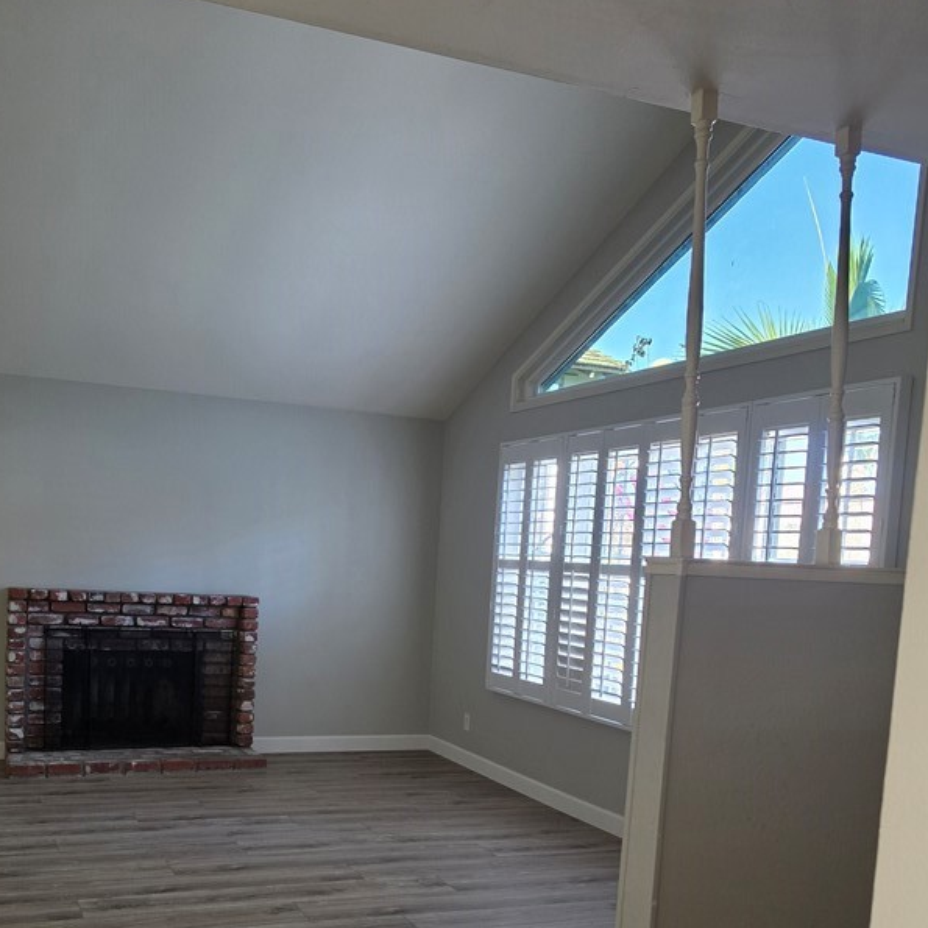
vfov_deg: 46.1
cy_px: 655
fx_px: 1062
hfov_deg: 46.8
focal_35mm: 35
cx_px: 354
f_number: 1.4
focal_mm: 6.5
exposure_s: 1/120
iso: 320
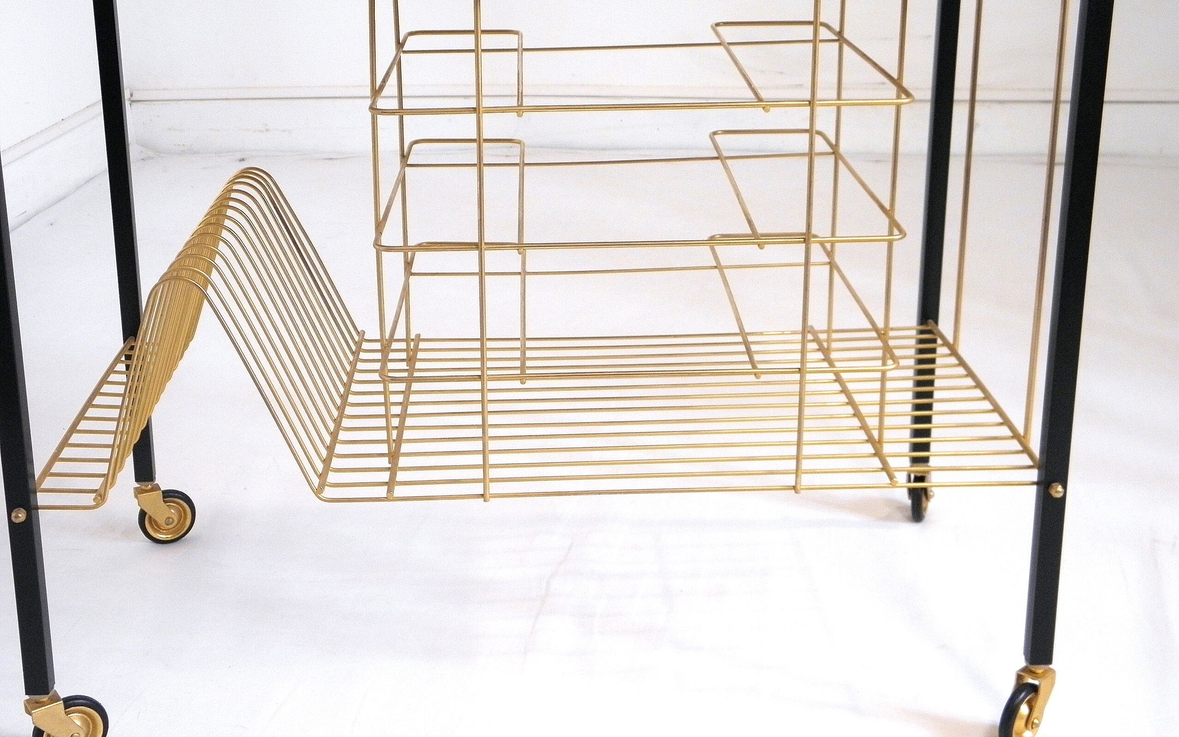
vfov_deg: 25.8
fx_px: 1606
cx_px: 591
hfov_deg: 40.3
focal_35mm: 50
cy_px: 315
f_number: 3.9
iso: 160
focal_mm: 8.6
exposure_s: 1/40
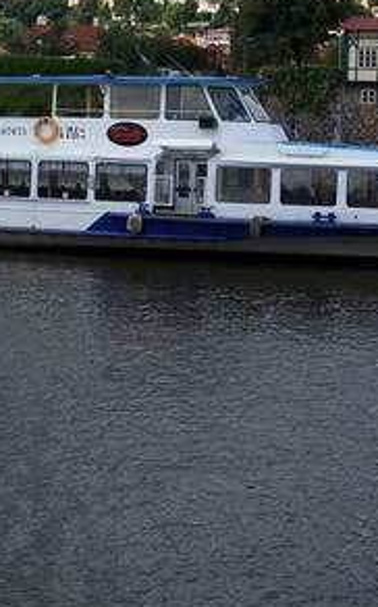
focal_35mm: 86
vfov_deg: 23.9
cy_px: 168
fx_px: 1420
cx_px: 10
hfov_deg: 14.9
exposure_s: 1/640
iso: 64
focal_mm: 7.8
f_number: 4
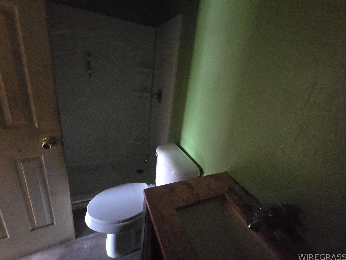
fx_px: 140
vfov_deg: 85.6
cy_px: 124
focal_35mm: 14
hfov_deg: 102.0
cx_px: 182
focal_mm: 2.2
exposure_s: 1/24
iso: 2000
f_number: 2.2
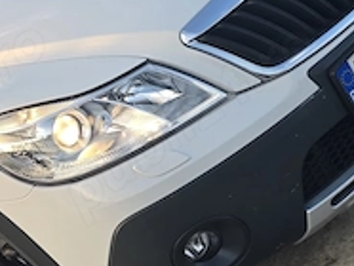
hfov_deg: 25.7
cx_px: 55
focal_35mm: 74
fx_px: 758
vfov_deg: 19.9
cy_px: 141
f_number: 1.7
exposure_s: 1/180
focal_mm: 6.3
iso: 25
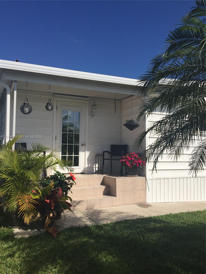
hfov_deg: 48.2
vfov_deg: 61.7
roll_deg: -2.0
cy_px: 137
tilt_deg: +3.7
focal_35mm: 29
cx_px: 103
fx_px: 230
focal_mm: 4.15
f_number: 2.2
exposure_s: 1/4405
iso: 32
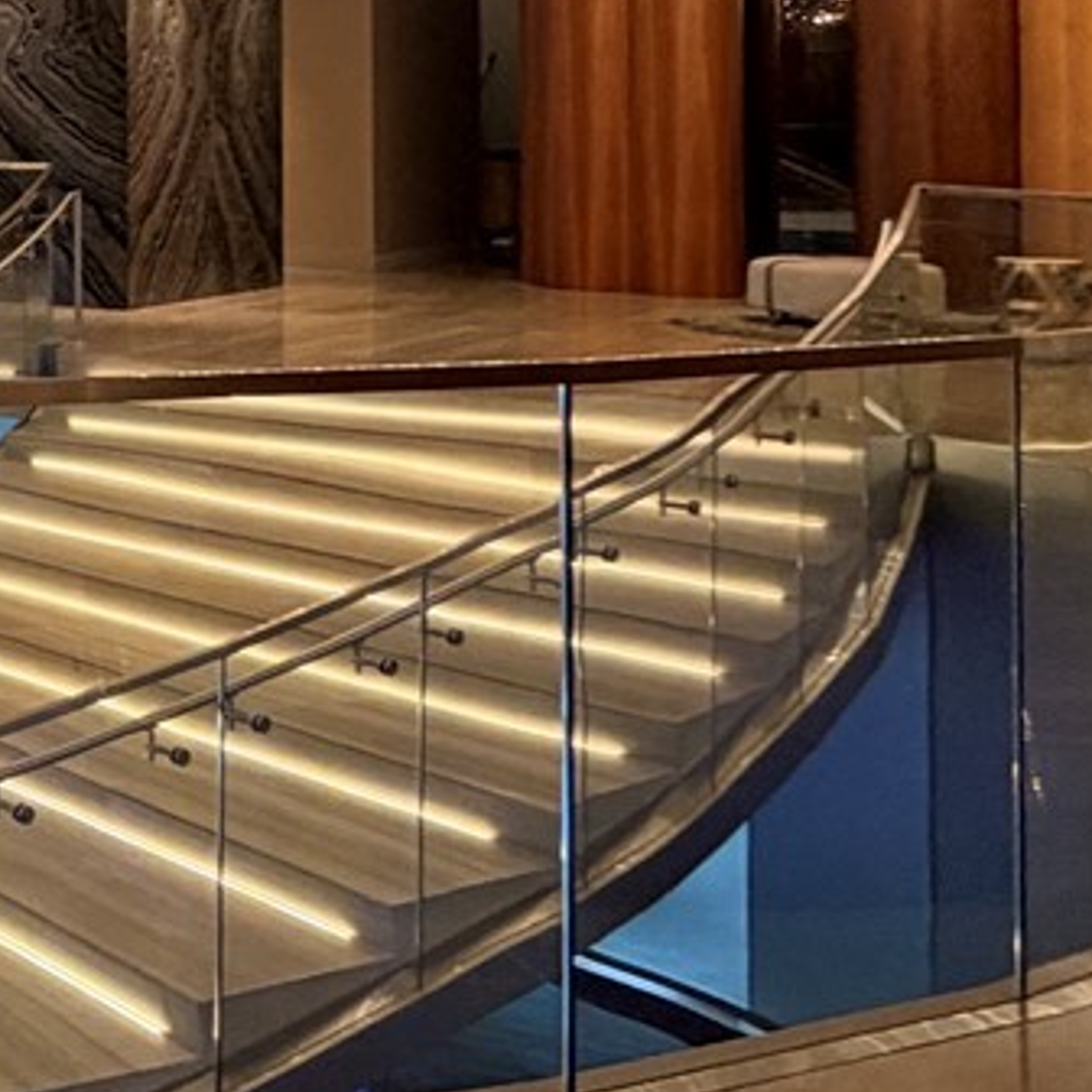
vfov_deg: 27.9
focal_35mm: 59
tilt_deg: +2.2
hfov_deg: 18.8
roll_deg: +0.1
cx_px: -1076
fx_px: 2106
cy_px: 84
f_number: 2.2
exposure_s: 1/60
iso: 200
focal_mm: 2.22
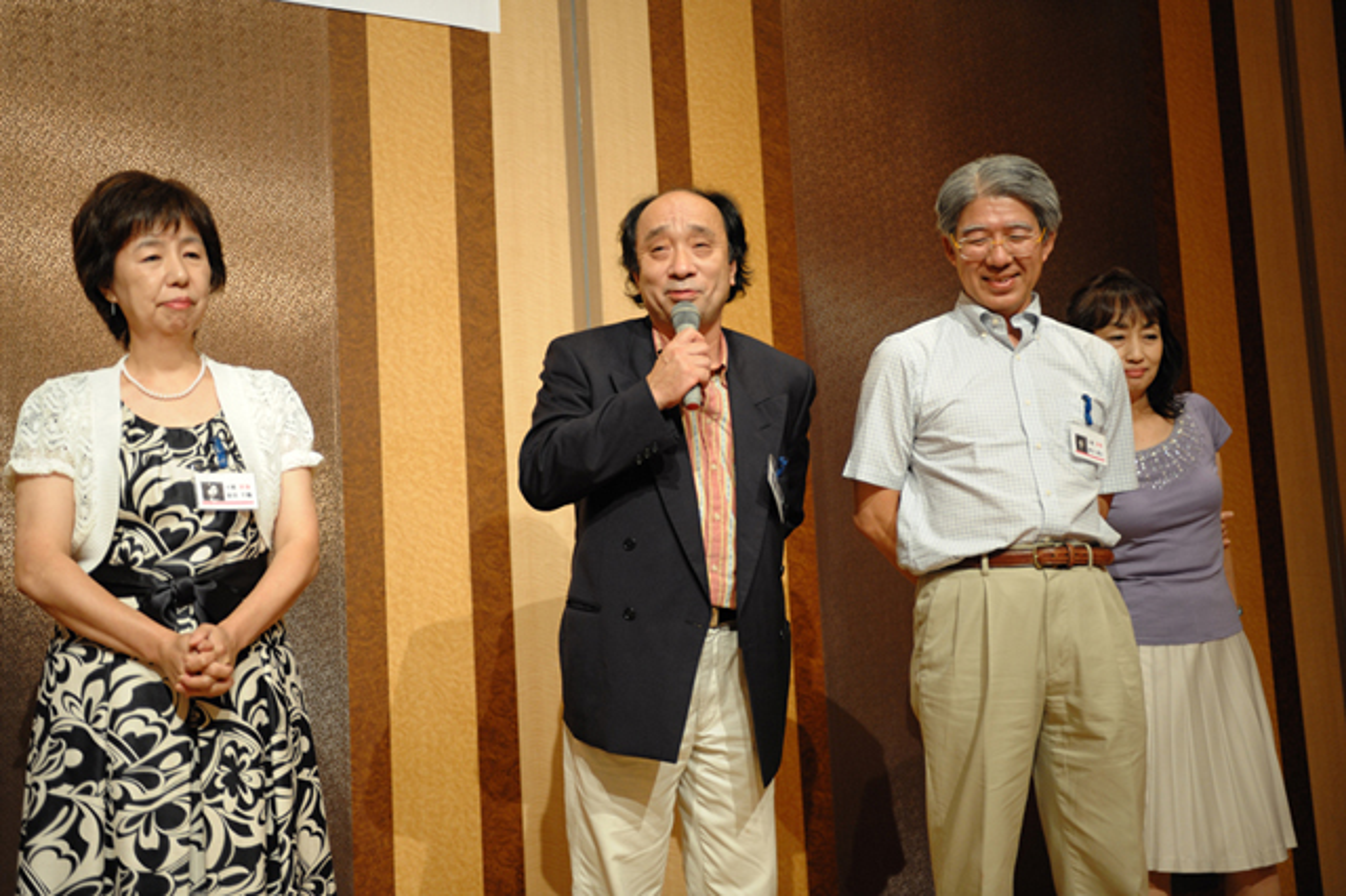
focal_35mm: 50
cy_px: 448
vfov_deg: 27.0
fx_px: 1868
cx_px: 673
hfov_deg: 39.6
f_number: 2.8
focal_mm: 50
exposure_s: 1/125
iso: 1600
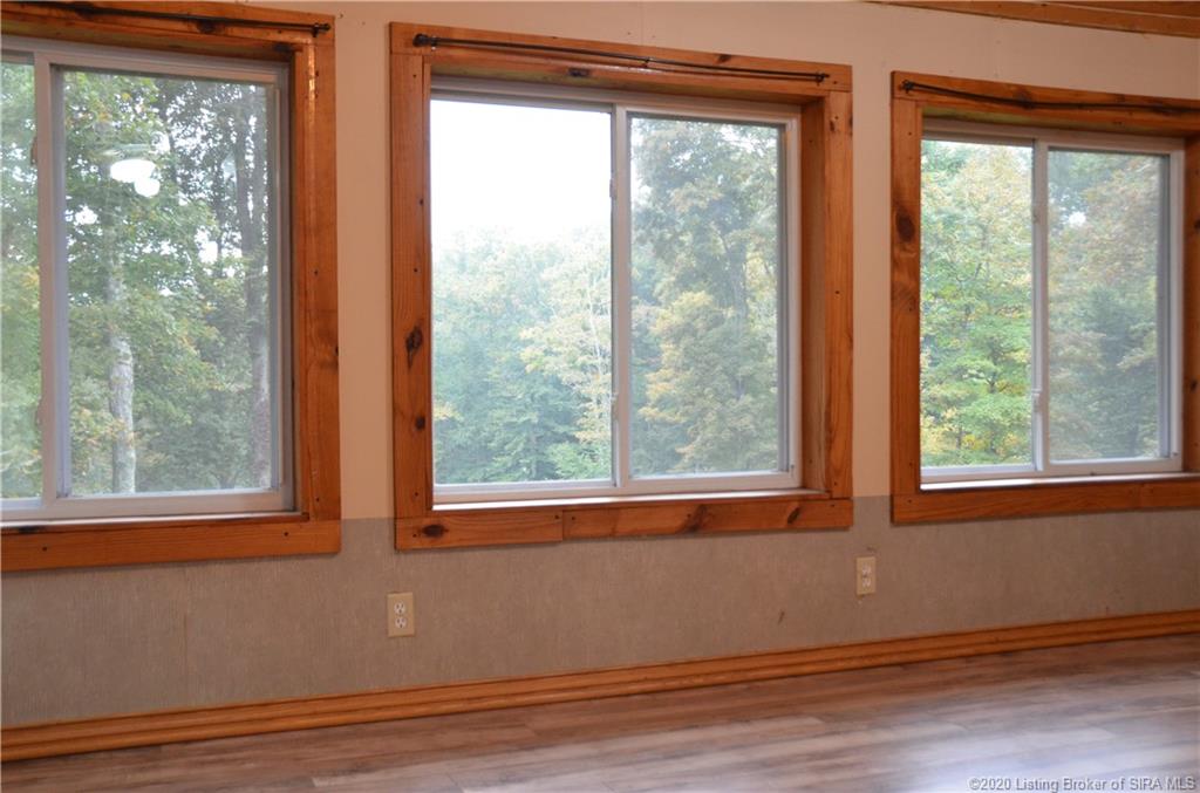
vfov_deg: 36.7
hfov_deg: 53.3
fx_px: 1197
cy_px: 396
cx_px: 600
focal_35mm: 36
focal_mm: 24
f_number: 3.8
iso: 1600
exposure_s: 1/20
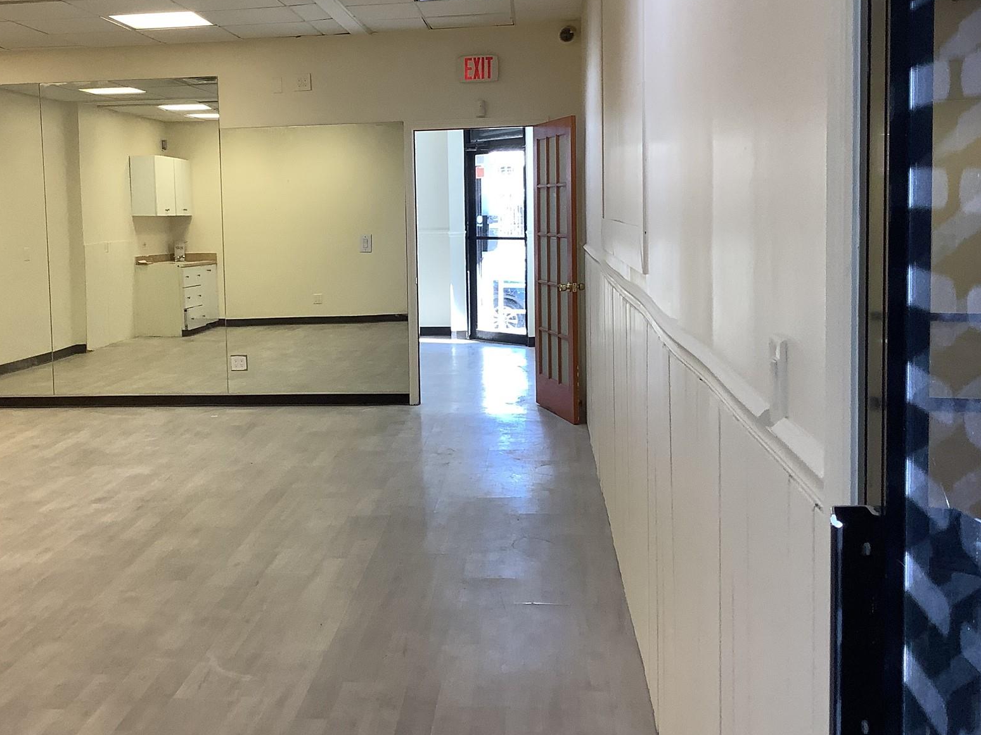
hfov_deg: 45.3
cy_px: 295
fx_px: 1162
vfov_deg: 35.0
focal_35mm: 41
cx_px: 357
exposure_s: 1/120
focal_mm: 3.3
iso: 100
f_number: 2.4
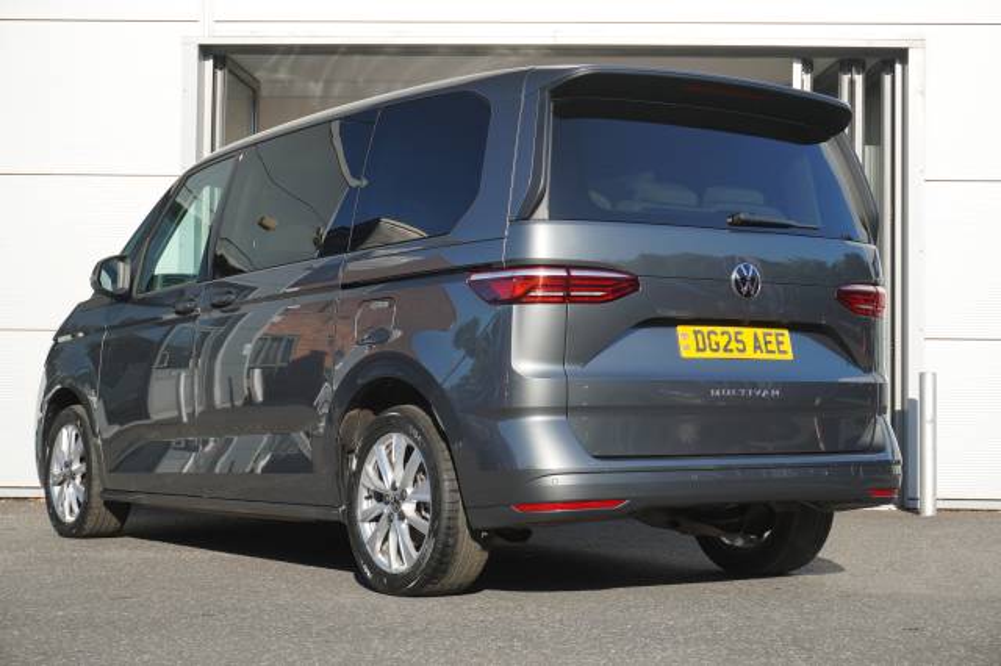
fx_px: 1667
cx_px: 500
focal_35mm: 60
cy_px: 333
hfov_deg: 33.4
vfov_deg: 22.6
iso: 100
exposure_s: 1/125
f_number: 6.7
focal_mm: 40
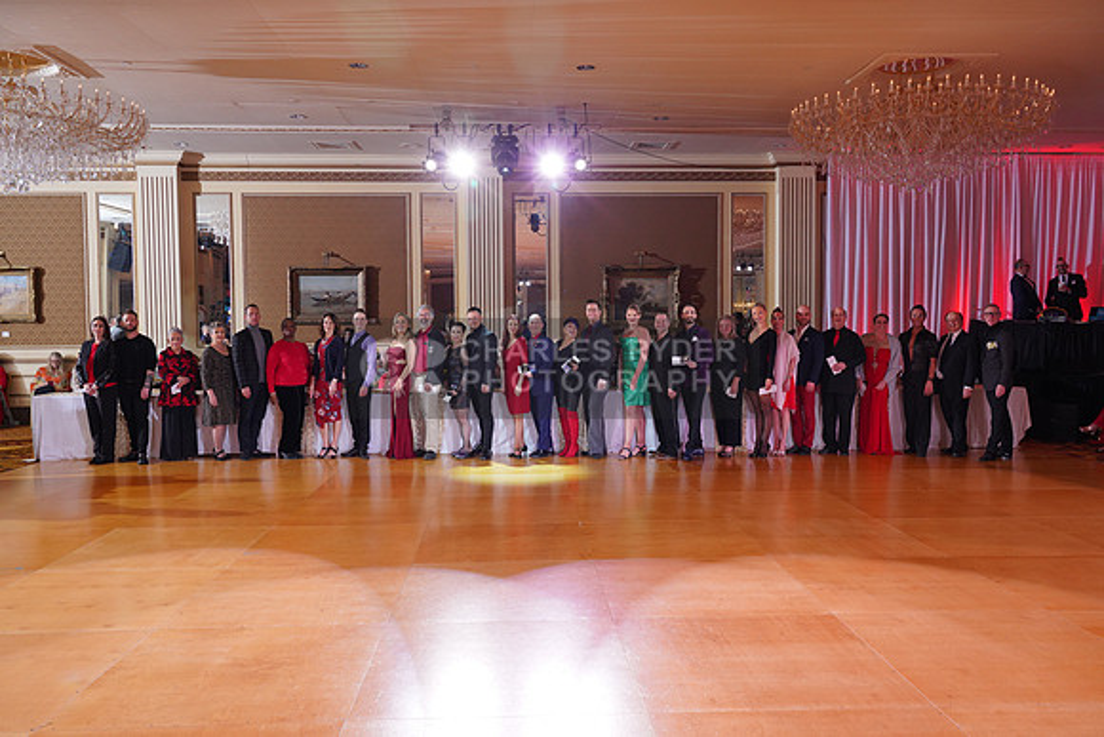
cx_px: 552
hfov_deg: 63.6
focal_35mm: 29
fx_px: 889
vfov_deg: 45.0
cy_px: 368
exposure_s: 1/200
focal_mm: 29
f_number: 6.3
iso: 1600
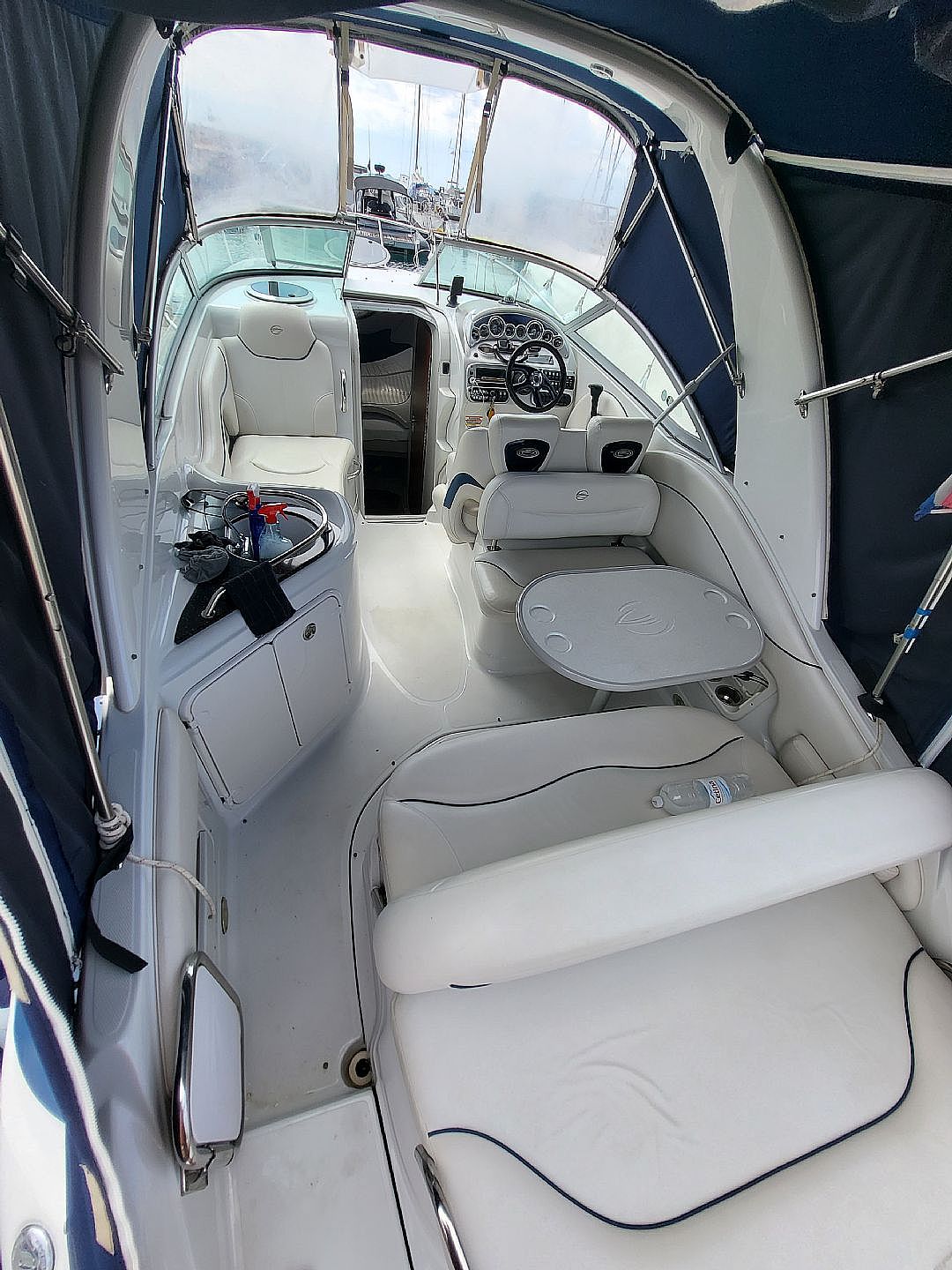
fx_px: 477
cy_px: 635
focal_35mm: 13
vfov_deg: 106.2
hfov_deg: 89.9
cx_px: 476
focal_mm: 1.74
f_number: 2.2
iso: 32
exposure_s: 1/441
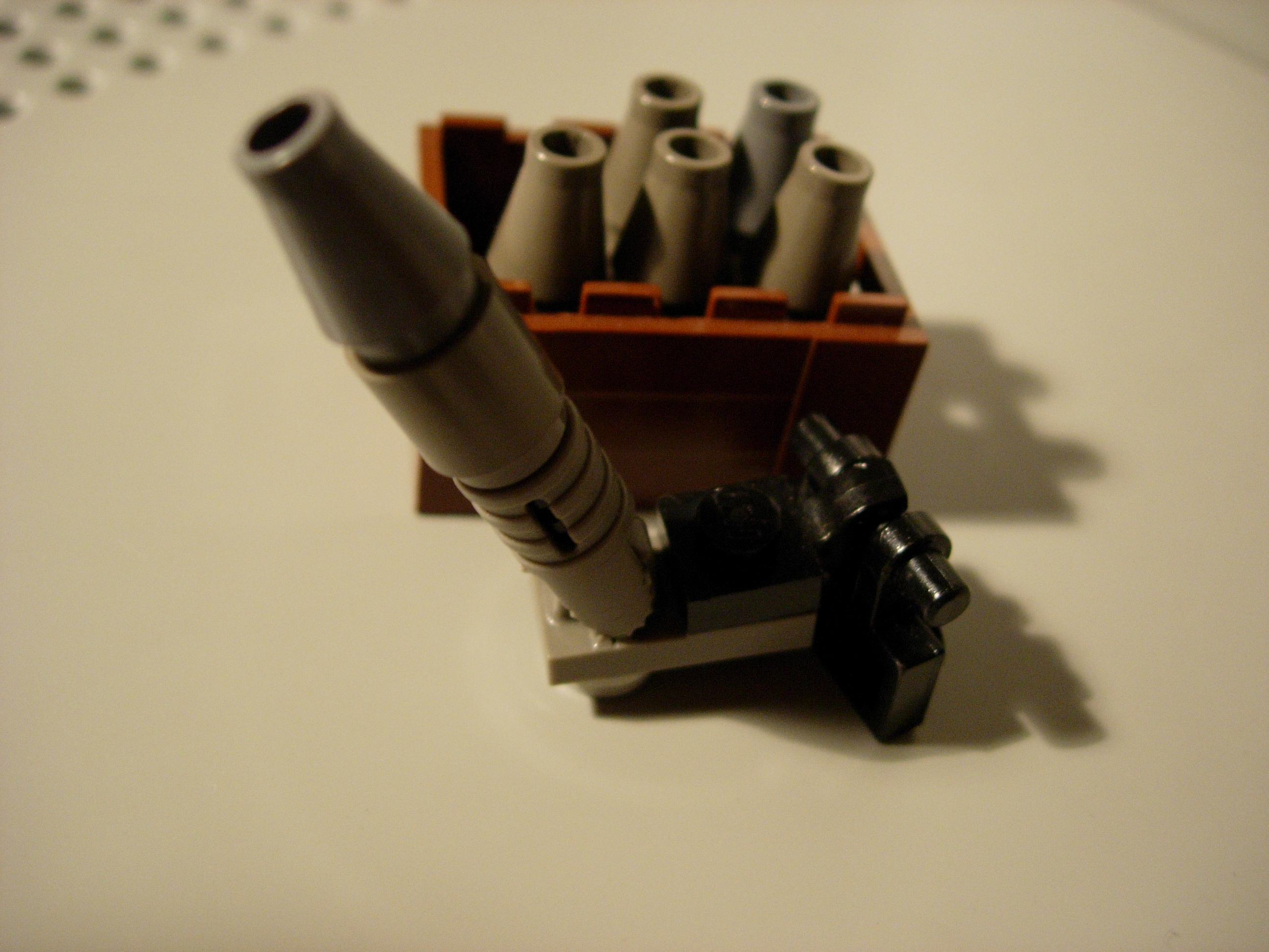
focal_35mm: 38
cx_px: 634
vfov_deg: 37.7
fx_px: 1393
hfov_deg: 49.0
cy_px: 476
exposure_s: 1/14.2
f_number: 2.8
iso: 200
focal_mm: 7.8
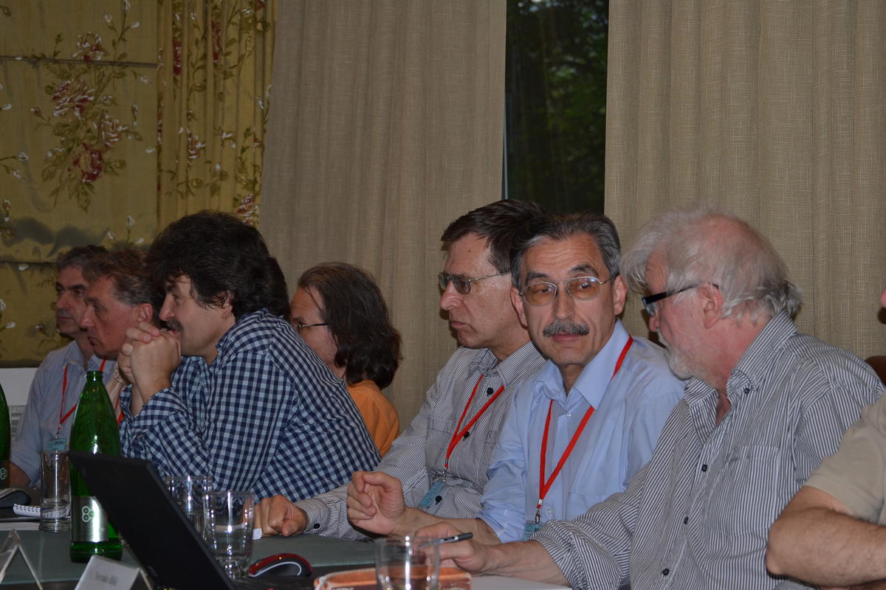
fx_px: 2289
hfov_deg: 21.9
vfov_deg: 14.7
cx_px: 443
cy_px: 295
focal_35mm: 93
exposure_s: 1/60
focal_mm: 62
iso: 200
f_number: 5.6
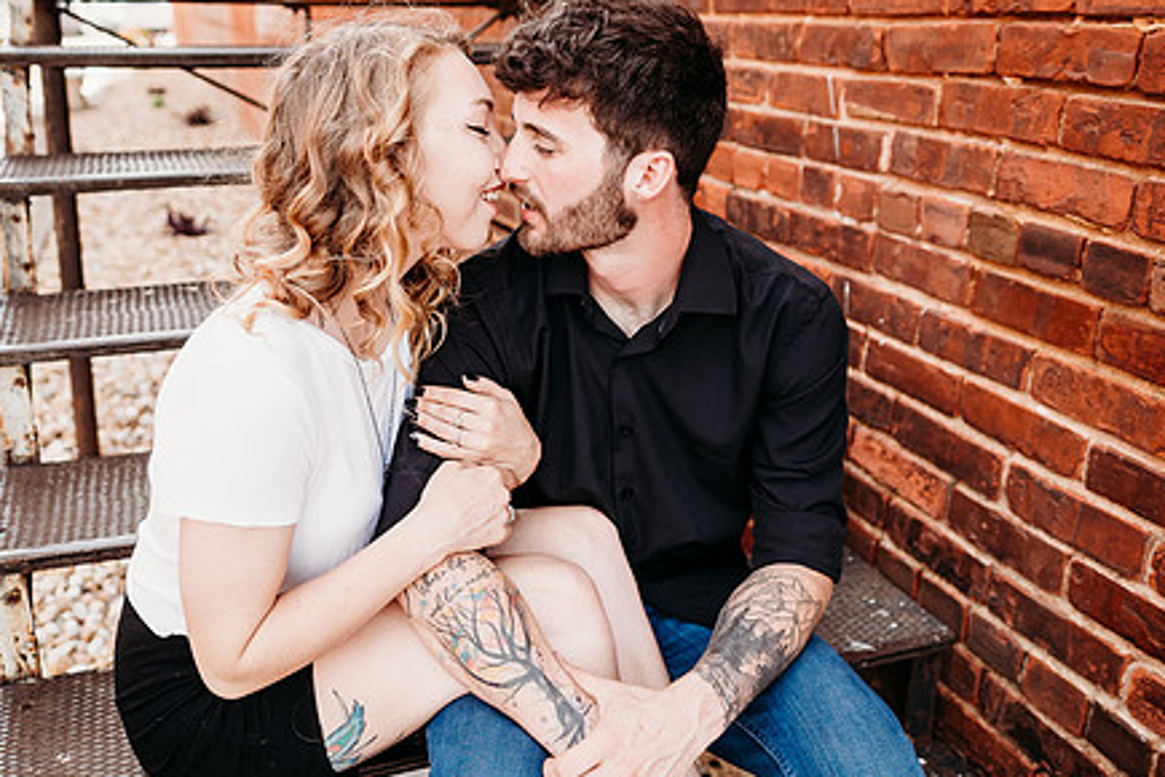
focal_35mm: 32
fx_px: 1035
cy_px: 288
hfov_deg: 58.7
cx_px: 538
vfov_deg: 40.8
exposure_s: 1/500
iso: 100
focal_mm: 24
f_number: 2.8
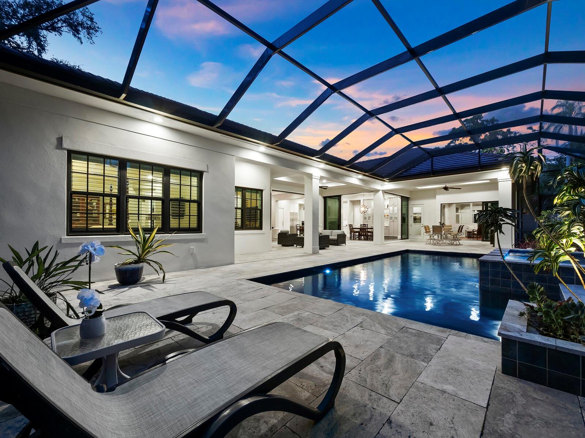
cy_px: 219
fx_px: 237
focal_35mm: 14
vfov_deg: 85.7
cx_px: 292
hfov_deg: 102.1
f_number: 9
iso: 400
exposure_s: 1.6
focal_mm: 7
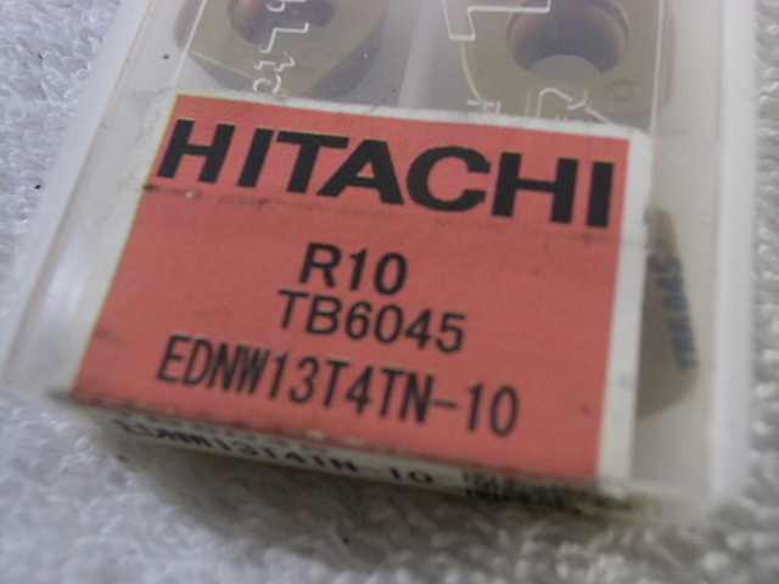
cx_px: 390
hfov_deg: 49.0
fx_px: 855
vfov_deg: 37.7
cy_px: 292
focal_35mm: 38
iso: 400
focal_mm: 6.67
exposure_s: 1/125
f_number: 3.9
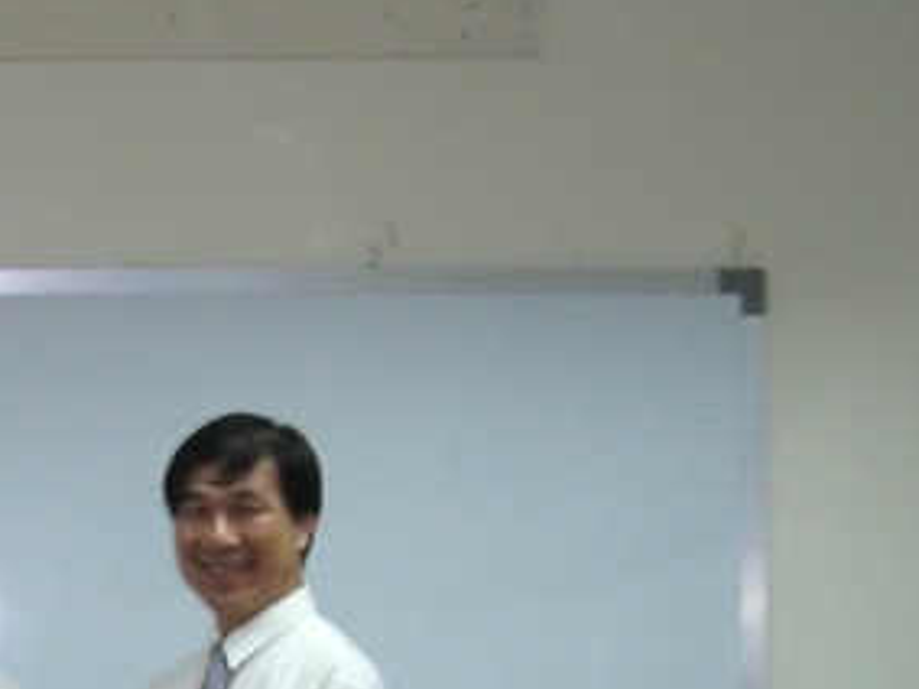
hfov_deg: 18.4
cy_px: 715
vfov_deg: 14.0
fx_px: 2760
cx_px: -6
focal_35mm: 104
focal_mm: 9.6
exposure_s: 1/160
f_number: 3.1
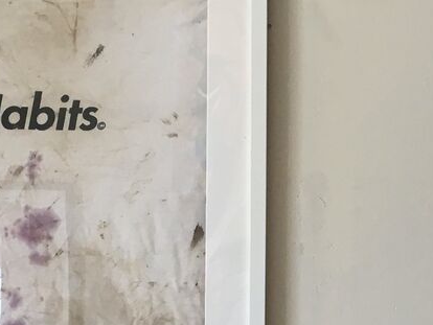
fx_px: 1314
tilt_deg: +2.2
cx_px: 411
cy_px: 270
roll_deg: -0.4
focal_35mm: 105
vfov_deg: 14.0
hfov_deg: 18.3
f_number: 2.2
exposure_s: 1/33
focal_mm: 4.15
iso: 32
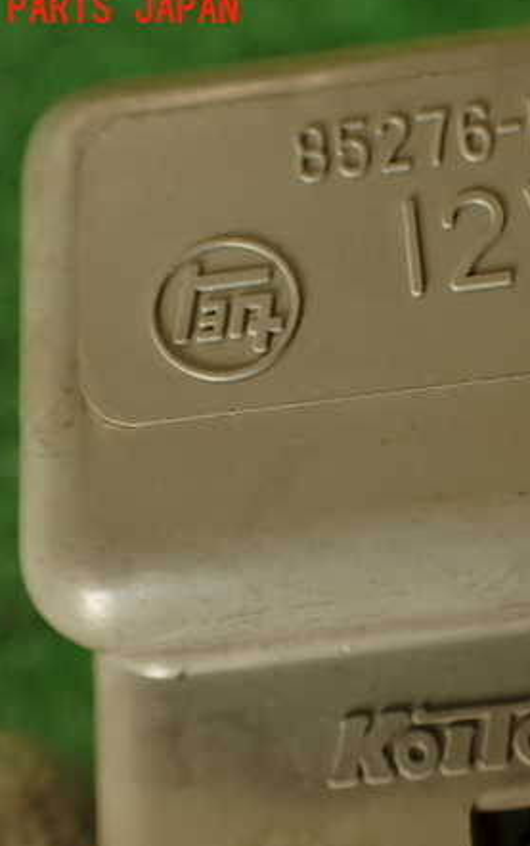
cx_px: 465
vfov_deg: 43.5
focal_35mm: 46
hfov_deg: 27.2
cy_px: 417
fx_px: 1061
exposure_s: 1/60
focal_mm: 5.79
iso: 100
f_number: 2.4
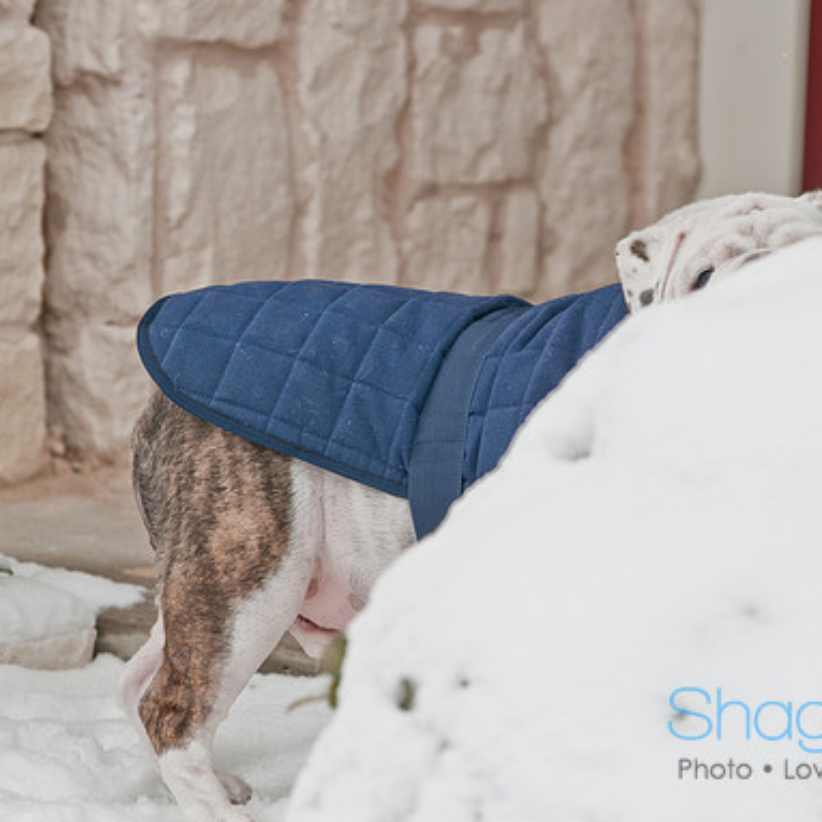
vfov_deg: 4.5
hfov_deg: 4.5
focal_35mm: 386
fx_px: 10370
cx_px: 388
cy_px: 411
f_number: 5.6
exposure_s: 1/1000
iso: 200
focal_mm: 200
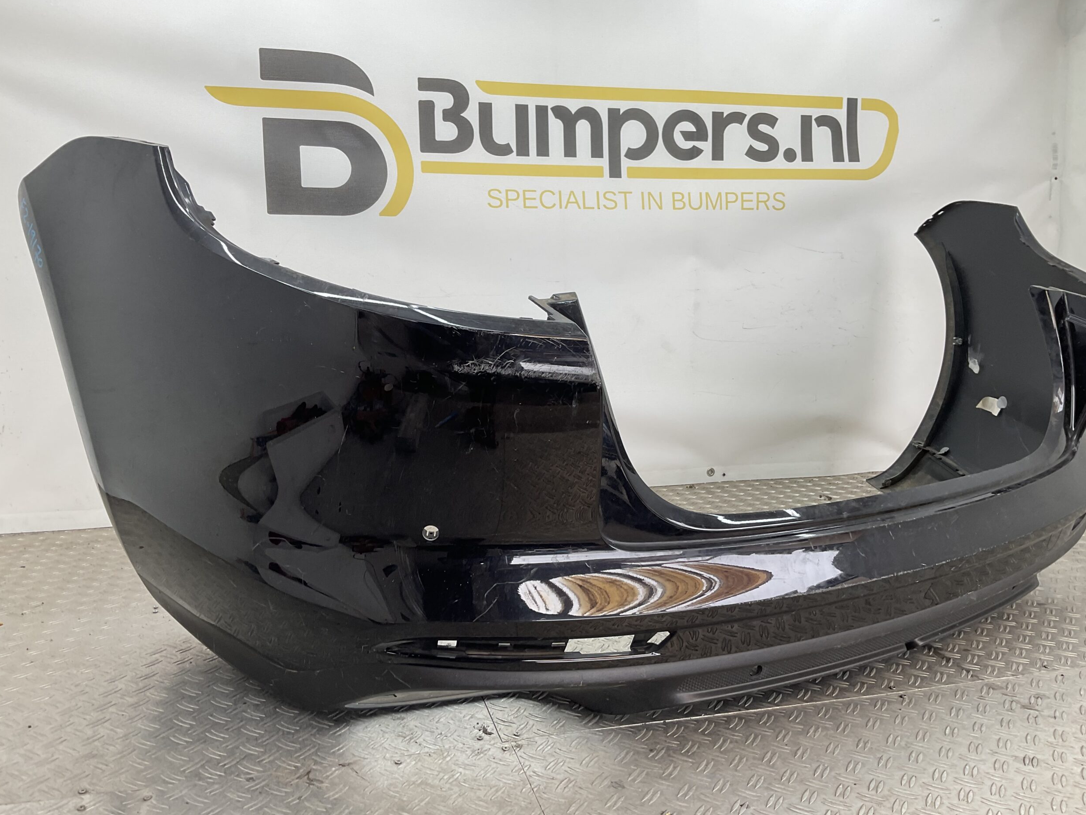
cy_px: 415
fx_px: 941
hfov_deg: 60.0
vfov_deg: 46.8
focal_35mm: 30
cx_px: 545
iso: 20
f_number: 1.8
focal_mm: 3
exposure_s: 1/100
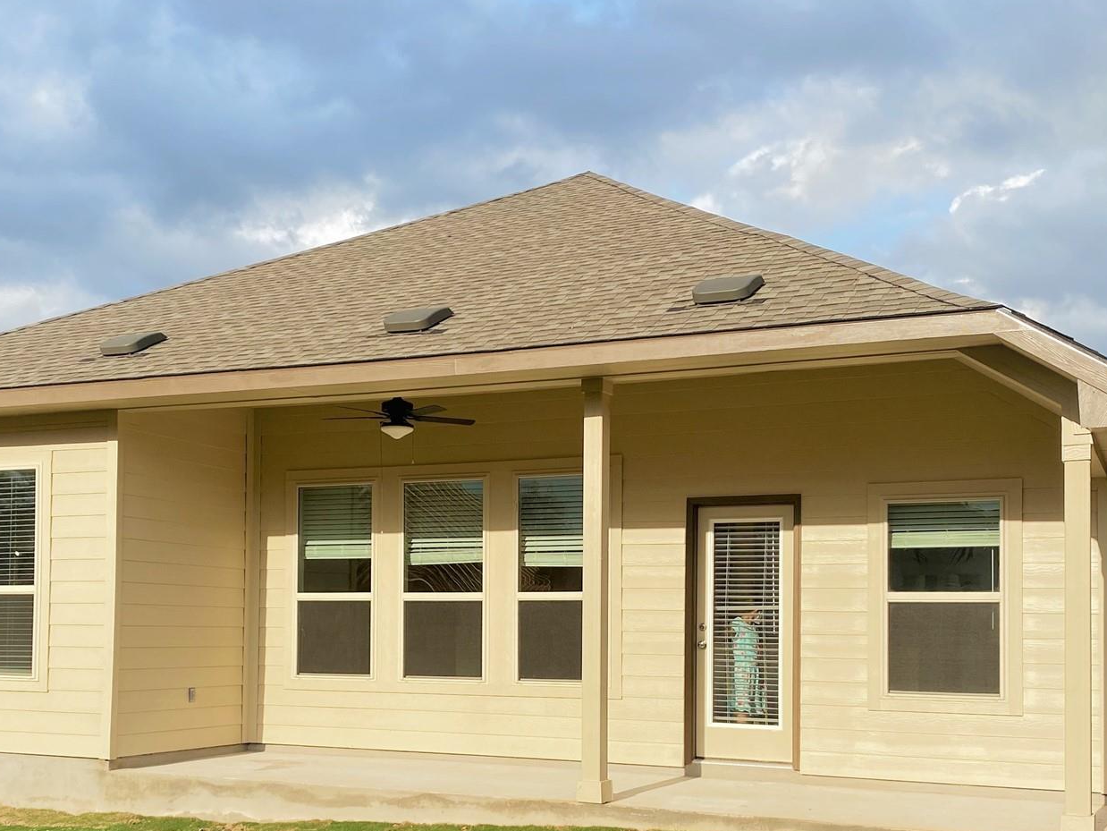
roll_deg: +0.0
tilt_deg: +0.4
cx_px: 519
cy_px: 594
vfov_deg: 33.1
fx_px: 1375
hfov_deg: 43.8
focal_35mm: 43
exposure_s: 1/1961
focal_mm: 4.25
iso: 32
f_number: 1.8
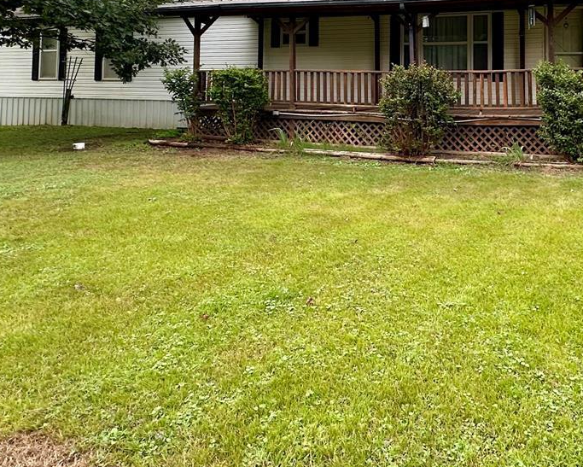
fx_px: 552
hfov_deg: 53.1
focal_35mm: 32
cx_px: 440
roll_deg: -0.2
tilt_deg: +2.6
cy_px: 49
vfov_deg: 42.2
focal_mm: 2.22
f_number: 2.2
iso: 40
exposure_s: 1/252
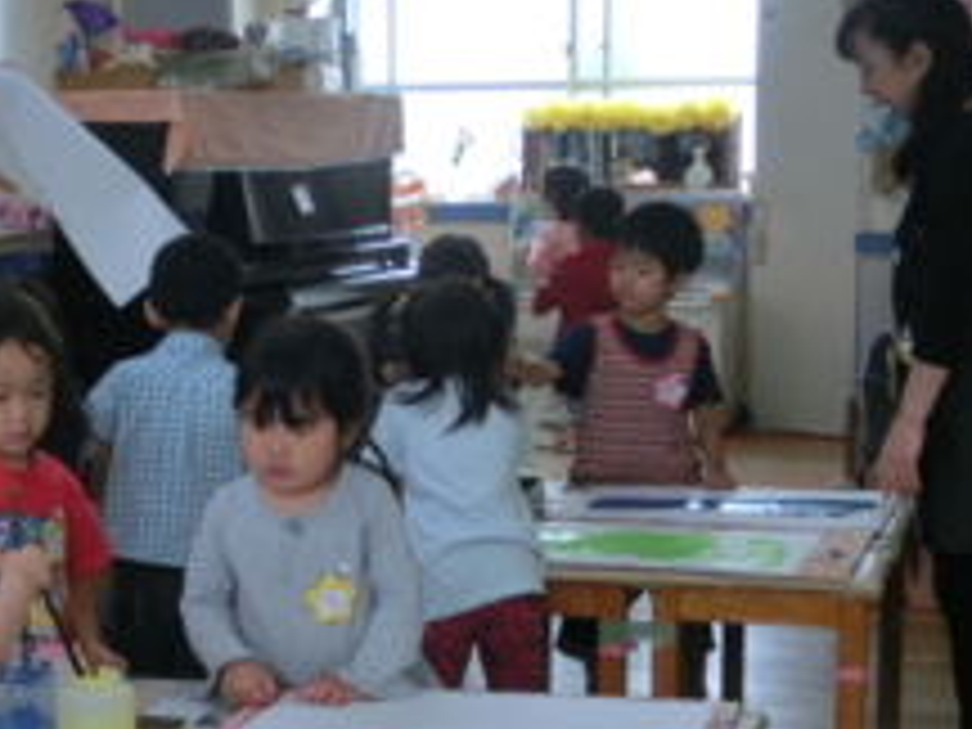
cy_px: 544
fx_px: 2443
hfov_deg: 22.3
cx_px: 243
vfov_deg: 16.9
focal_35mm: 87
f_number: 4.2
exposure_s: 1/125
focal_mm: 8.29
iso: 200
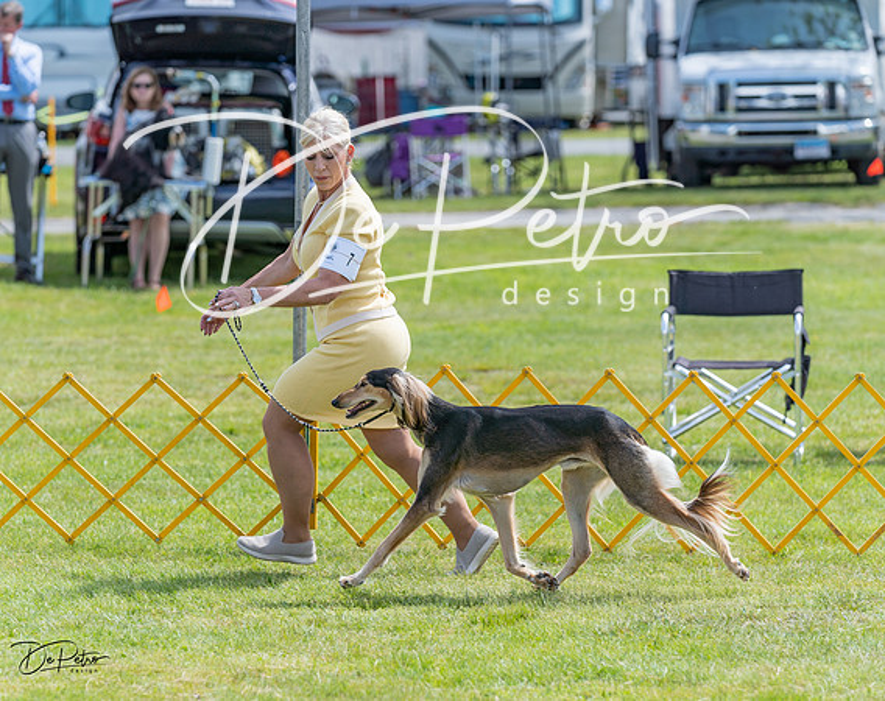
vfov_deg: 8.7
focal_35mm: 177
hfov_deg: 10.9
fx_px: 4630
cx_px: 405
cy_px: 376
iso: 100
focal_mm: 137
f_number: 3.5
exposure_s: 1/1000
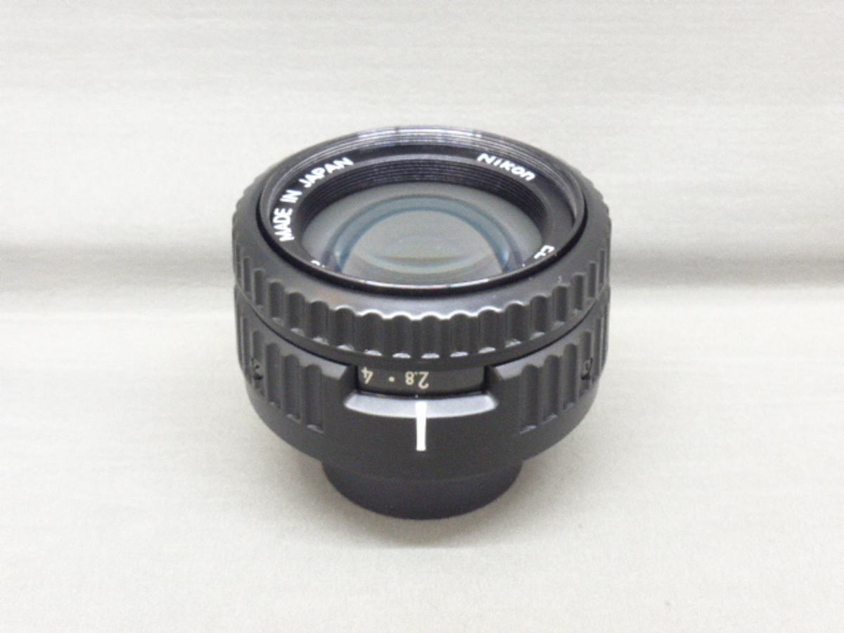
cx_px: 422
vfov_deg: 23.7
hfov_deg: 31.2
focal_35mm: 62
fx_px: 1512
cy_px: 316
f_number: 5.6
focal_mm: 11
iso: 400
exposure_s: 1/5
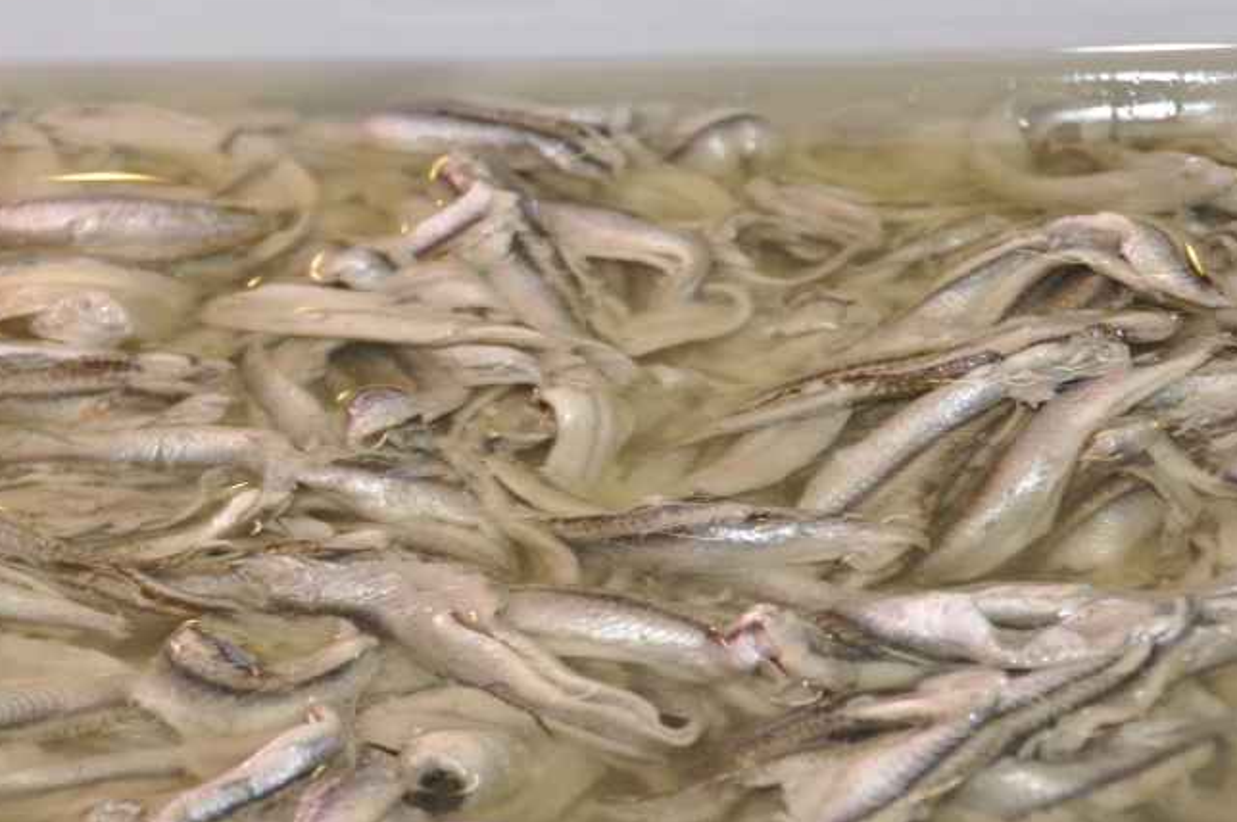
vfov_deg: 9.6
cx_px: 448
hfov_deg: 14.3
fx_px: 4909
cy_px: 592
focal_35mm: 143
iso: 400
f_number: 4.8
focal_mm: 60
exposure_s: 1/60
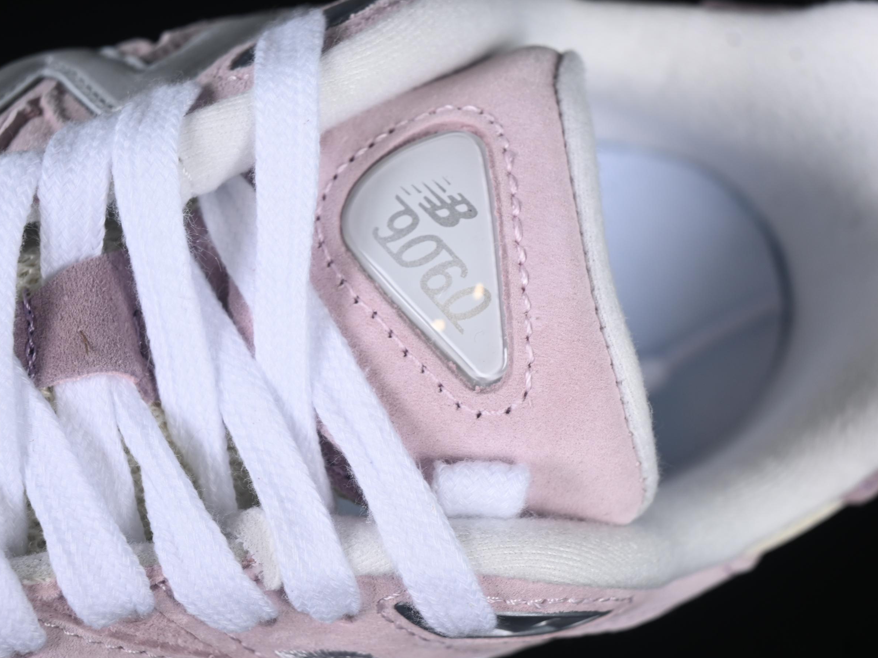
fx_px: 2130
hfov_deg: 23.3
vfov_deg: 17.6
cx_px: 401
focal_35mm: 84
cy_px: 339
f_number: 7.1
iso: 160
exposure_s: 1/80
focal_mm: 50
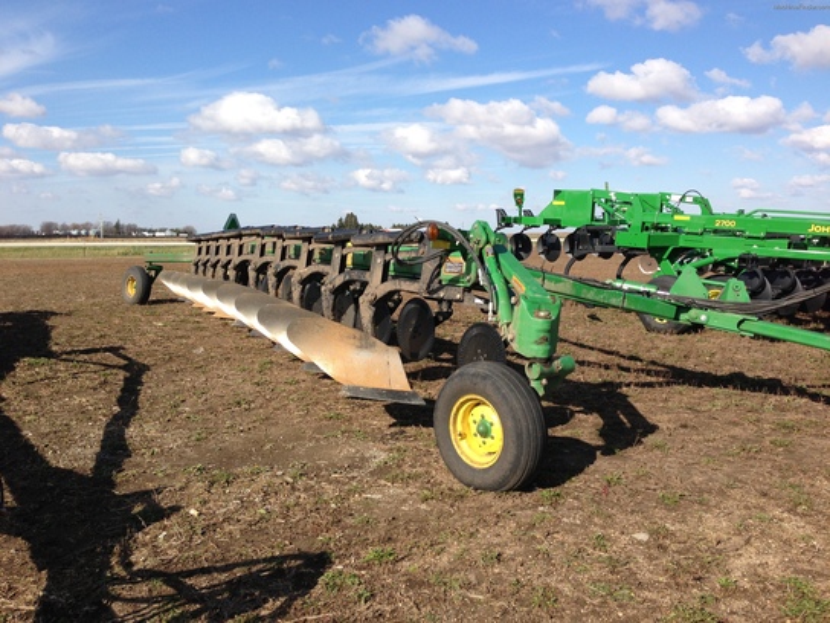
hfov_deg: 55.4
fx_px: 791
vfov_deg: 42.9
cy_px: 312
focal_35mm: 33
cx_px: 415
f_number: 2.4
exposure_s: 1/1391
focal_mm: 4.13
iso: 50
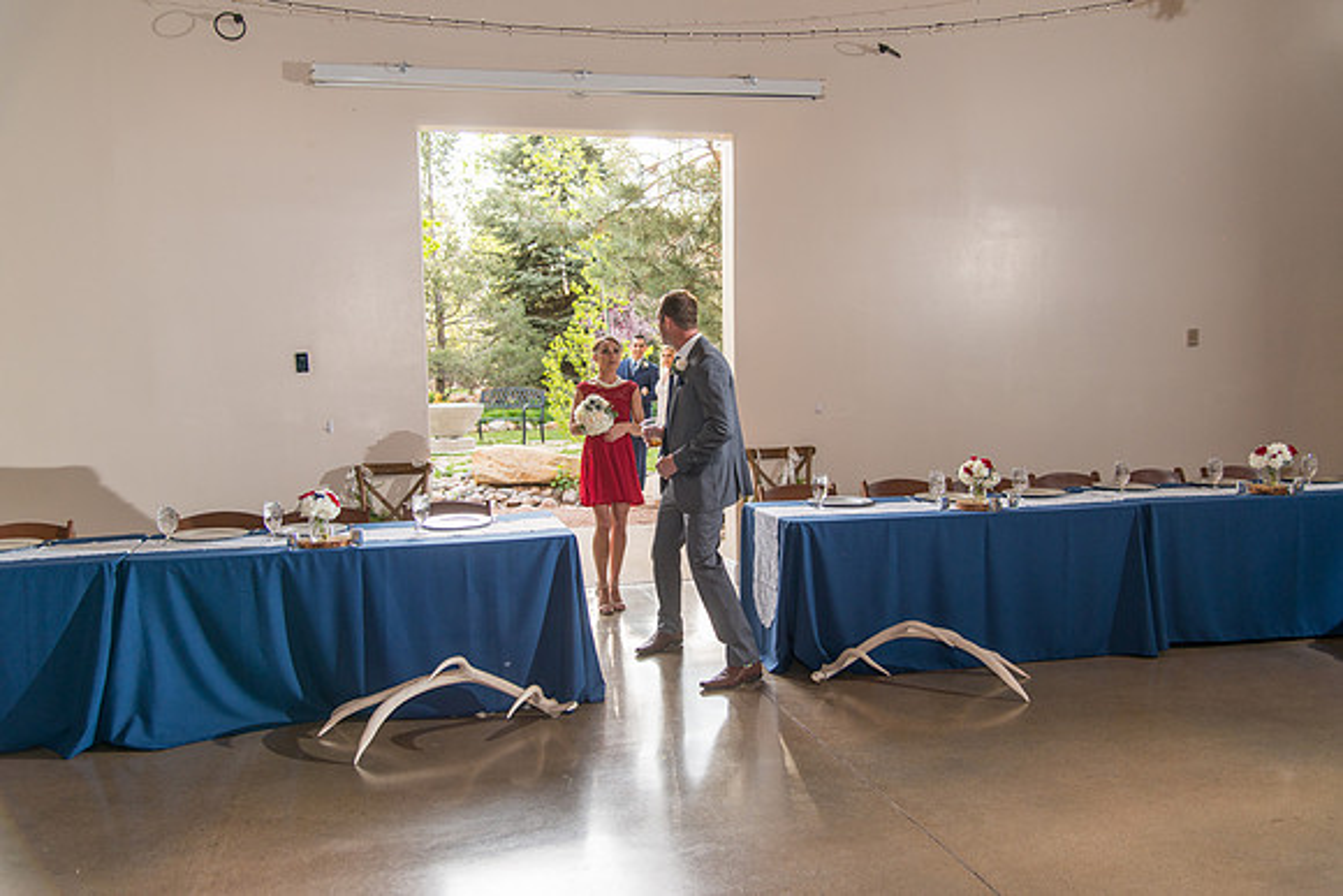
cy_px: 448
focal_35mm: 32
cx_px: 672
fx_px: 1194
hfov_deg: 58.7
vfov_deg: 41.1
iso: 400
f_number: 4
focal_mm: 32
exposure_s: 1/200
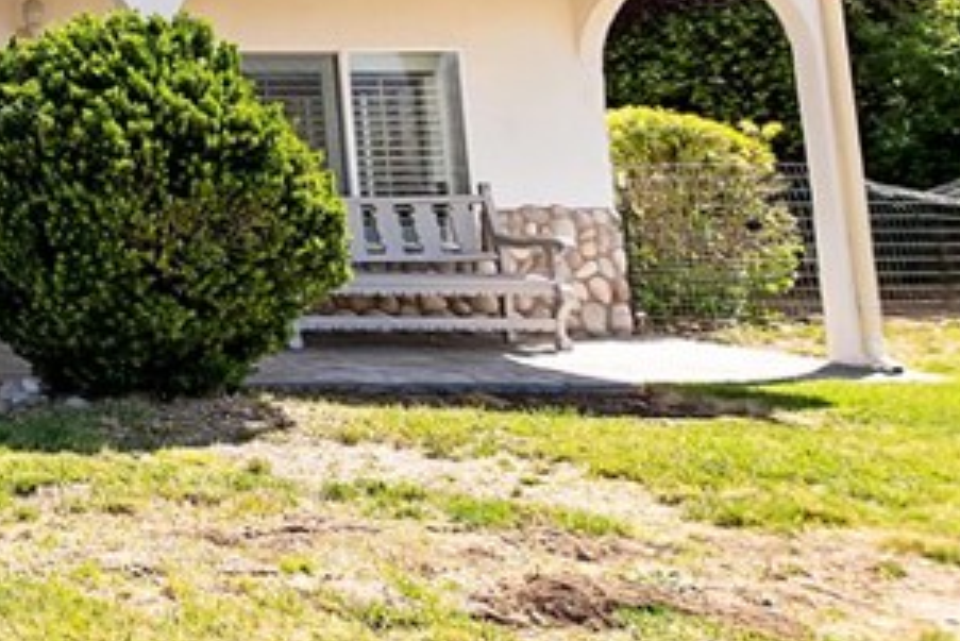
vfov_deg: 25.0
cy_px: -30
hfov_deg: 24.7
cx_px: -622
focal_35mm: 51
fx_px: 1361
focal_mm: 10
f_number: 5.6
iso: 500
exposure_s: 1/1000
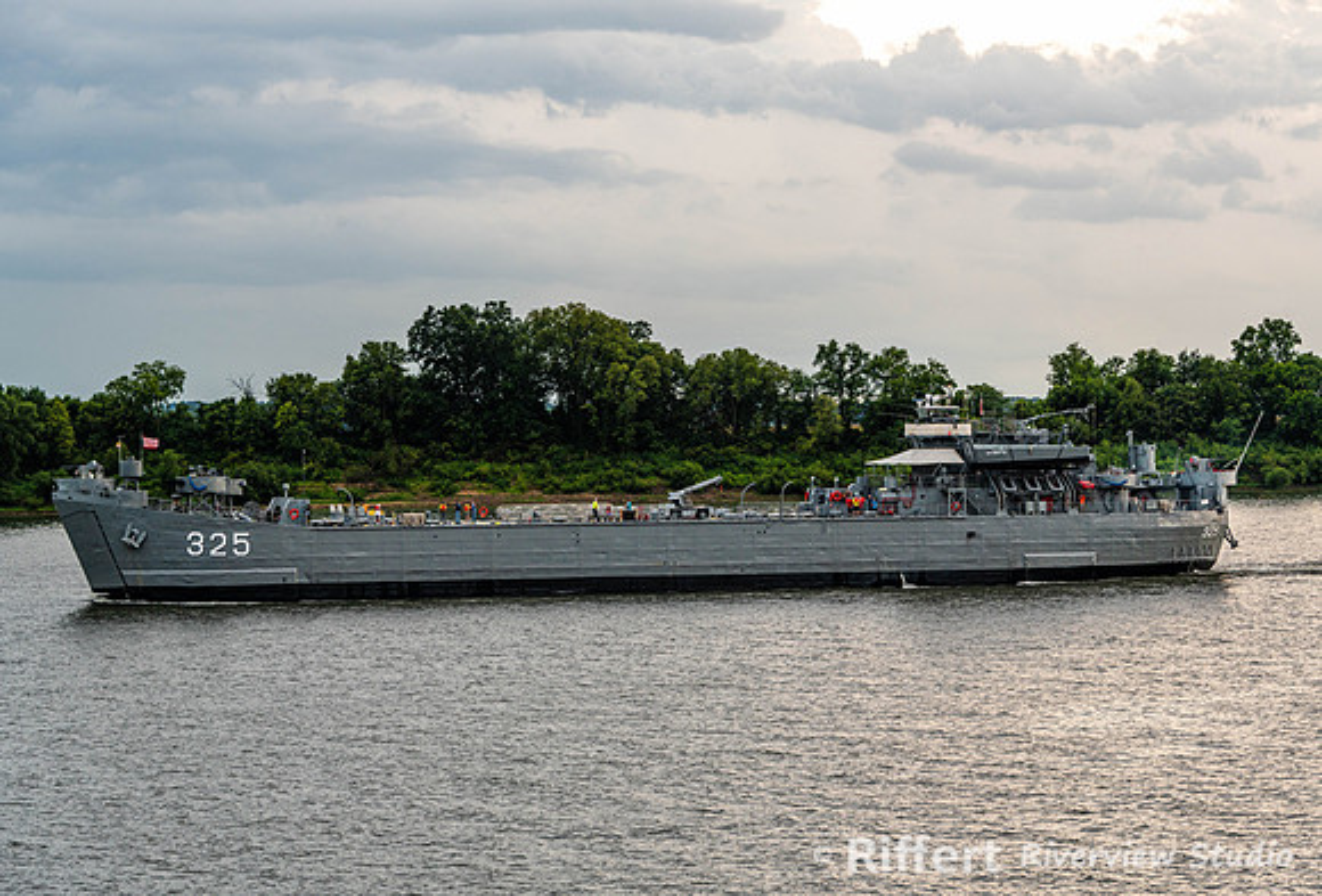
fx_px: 4017
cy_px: 453
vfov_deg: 12.7
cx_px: 681
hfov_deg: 18.7
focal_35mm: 109
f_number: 8
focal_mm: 105
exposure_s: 1/160
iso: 500
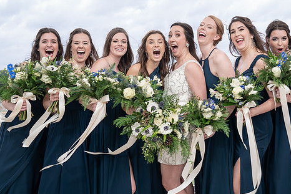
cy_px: 85
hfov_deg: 42.5
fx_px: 372
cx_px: 174
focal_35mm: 46
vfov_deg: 29.2
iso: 64
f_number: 4
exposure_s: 1/250
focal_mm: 35
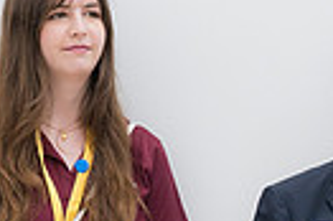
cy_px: 160
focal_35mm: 918
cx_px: -183
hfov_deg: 2.2
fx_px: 8481
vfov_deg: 1.5
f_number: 4
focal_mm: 139
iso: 160
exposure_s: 1/160
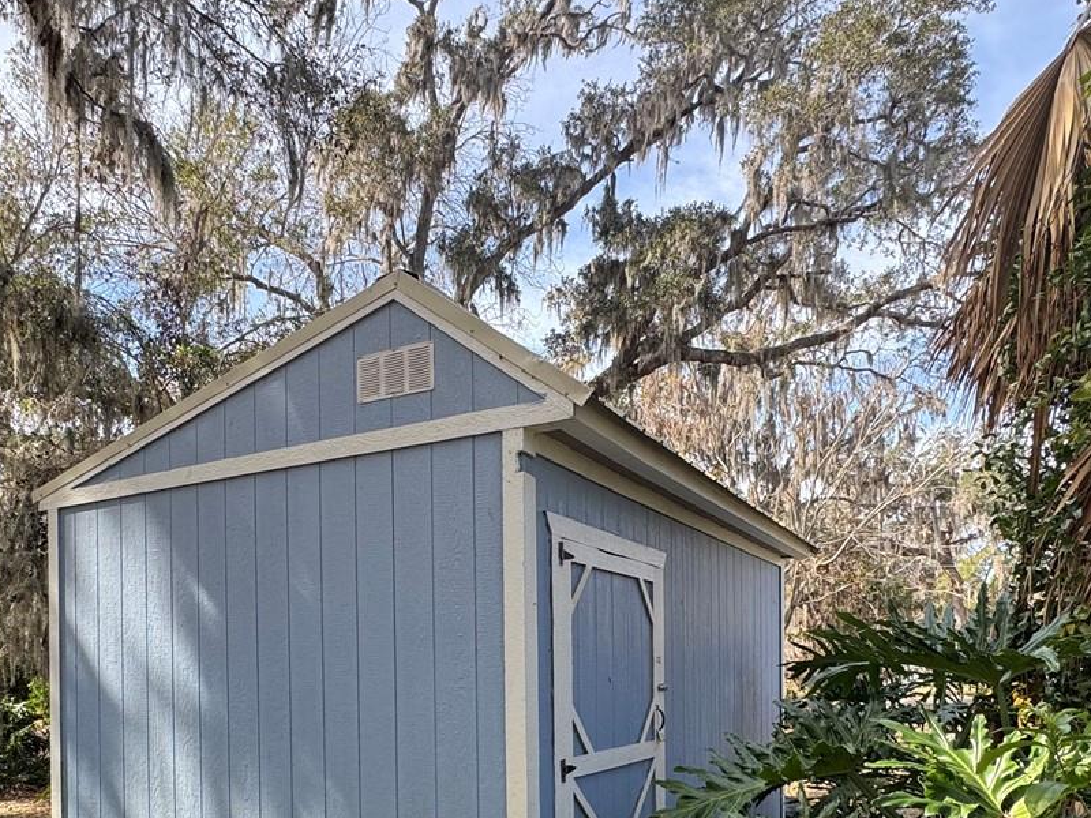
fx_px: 882
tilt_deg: -0.7
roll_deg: +0.5
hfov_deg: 63.0
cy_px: 679
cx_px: 445
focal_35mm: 28
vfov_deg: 46.5
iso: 40
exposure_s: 1/320
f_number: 2.2
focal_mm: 2.22
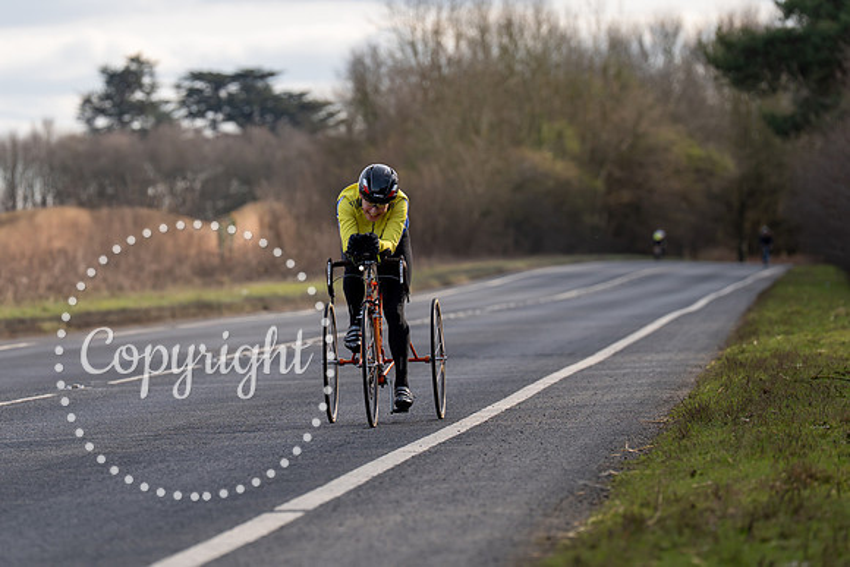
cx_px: 404
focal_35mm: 216
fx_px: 5106
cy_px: 240
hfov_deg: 9.5
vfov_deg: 6.4
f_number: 4
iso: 160
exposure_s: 1/800
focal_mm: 182
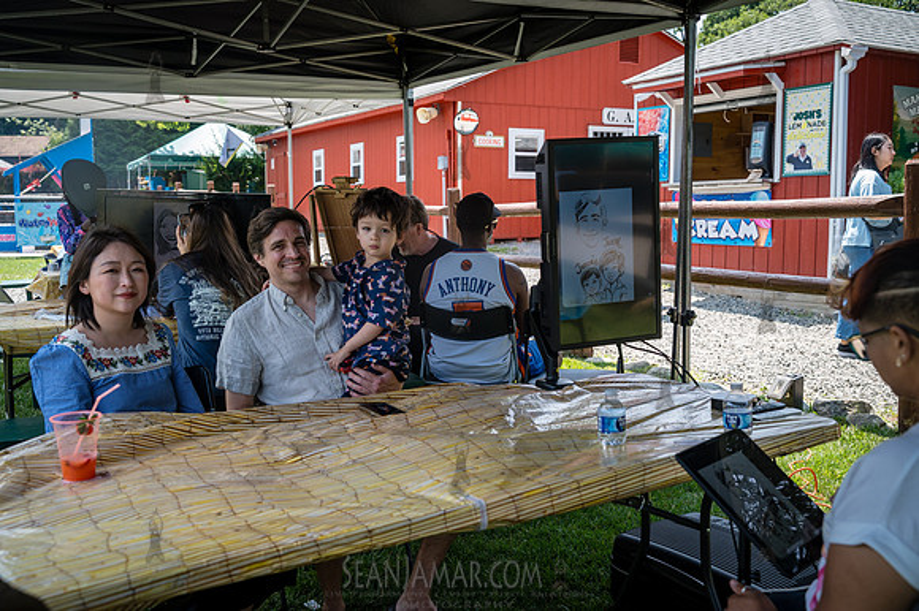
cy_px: 306
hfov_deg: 54.5
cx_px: 460
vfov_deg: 37.8
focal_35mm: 35
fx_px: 893
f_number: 4.5
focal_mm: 35
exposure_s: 1/800
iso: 400
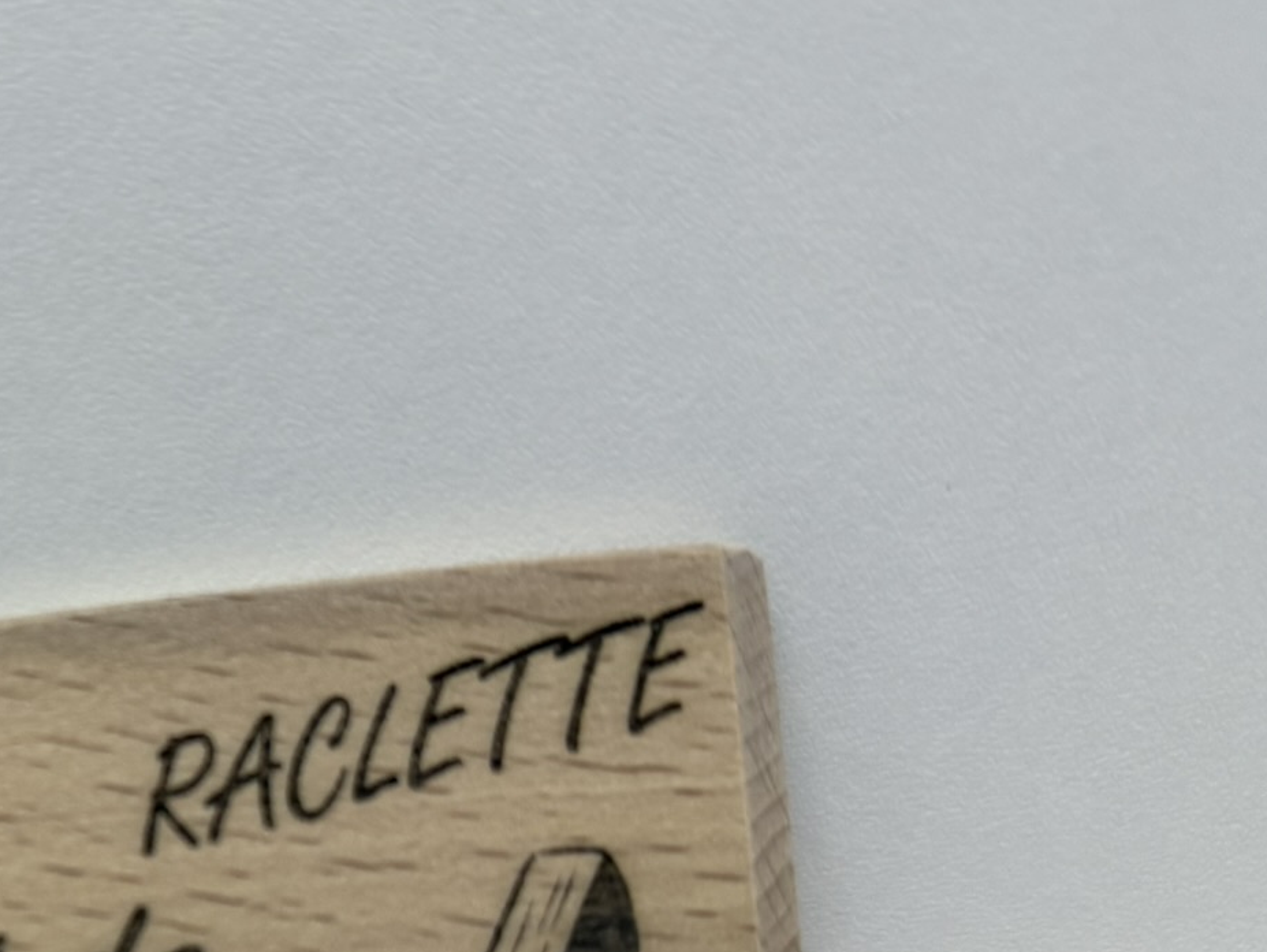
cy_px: 951
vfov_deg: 26.1
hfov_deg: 32.5
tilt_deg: -22.3
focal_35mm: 53
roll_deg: -2.0
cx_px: -74
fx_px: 1941
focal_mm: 6.76
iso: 200
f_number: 1.78
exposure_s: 1/100
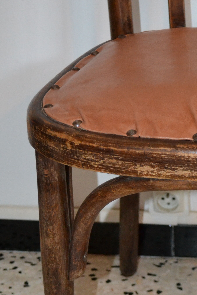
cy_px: 264
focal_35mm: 95
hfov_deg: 14.2
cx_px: 191
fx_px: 780
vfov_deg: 21.0
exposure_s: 1/60
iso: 1800
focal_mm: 28
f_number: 4.5
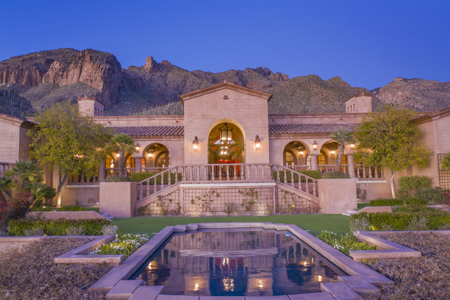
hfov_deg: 65.5
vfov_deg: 46.4
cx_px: 225
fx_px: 350
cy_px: 150
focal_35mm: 28
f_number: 2.8
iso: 100
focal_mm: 10.26
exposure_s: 1/5
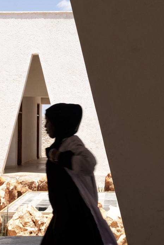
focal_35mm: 65
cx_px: 78
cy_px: 87
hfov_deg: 20.9
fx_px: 444
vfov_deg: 30.8
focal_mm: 30.2
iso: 100
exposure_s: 1/105
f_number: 11
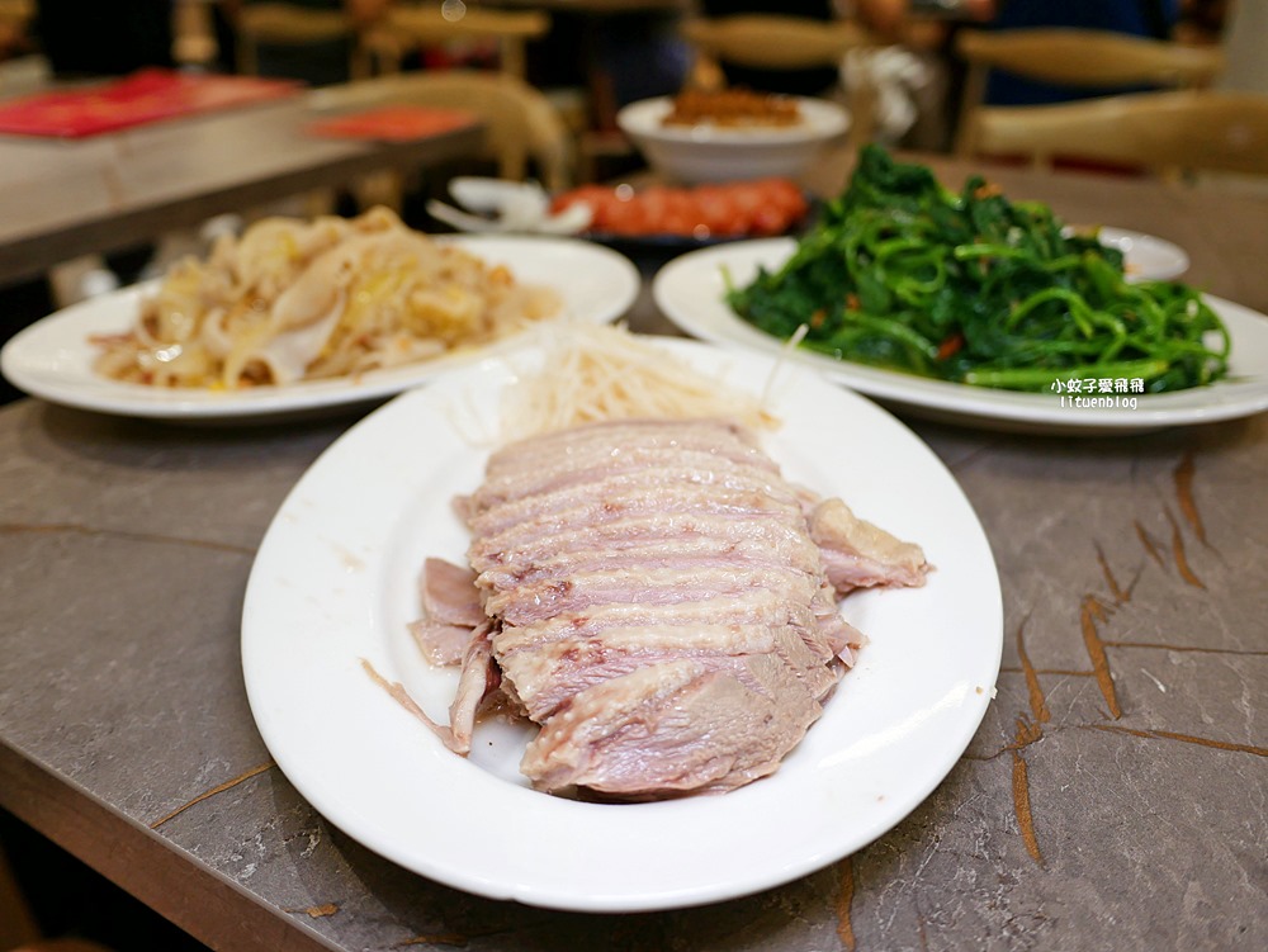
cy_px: 476
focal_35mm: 28
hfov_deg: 63.4
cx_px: 634
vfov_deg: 49.8
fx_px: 1026
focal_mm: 14
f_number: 2.5
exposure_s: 1/100
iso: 200
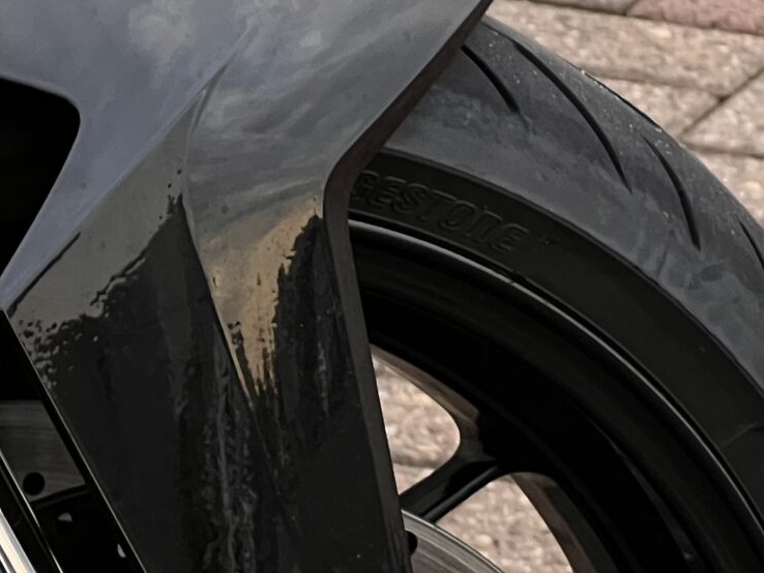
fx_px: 5895
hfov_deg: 7.4
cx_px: -34
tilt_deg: -26.6
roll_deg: +0.7
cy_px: 983
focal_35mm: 267
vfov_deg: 5.5
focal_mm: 9
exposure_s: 1/94
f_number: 2.8
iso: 200
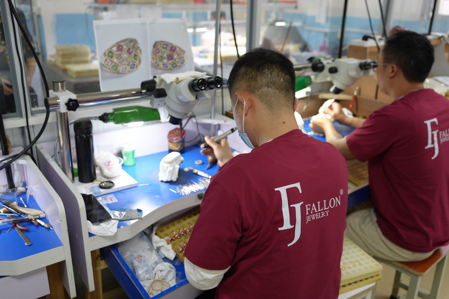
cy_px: 150
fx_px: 424
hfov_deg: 55.8
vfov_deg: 38.9
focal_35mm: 34
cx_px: 224
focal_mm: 34
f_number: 3.2
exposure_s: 1/40
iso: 200
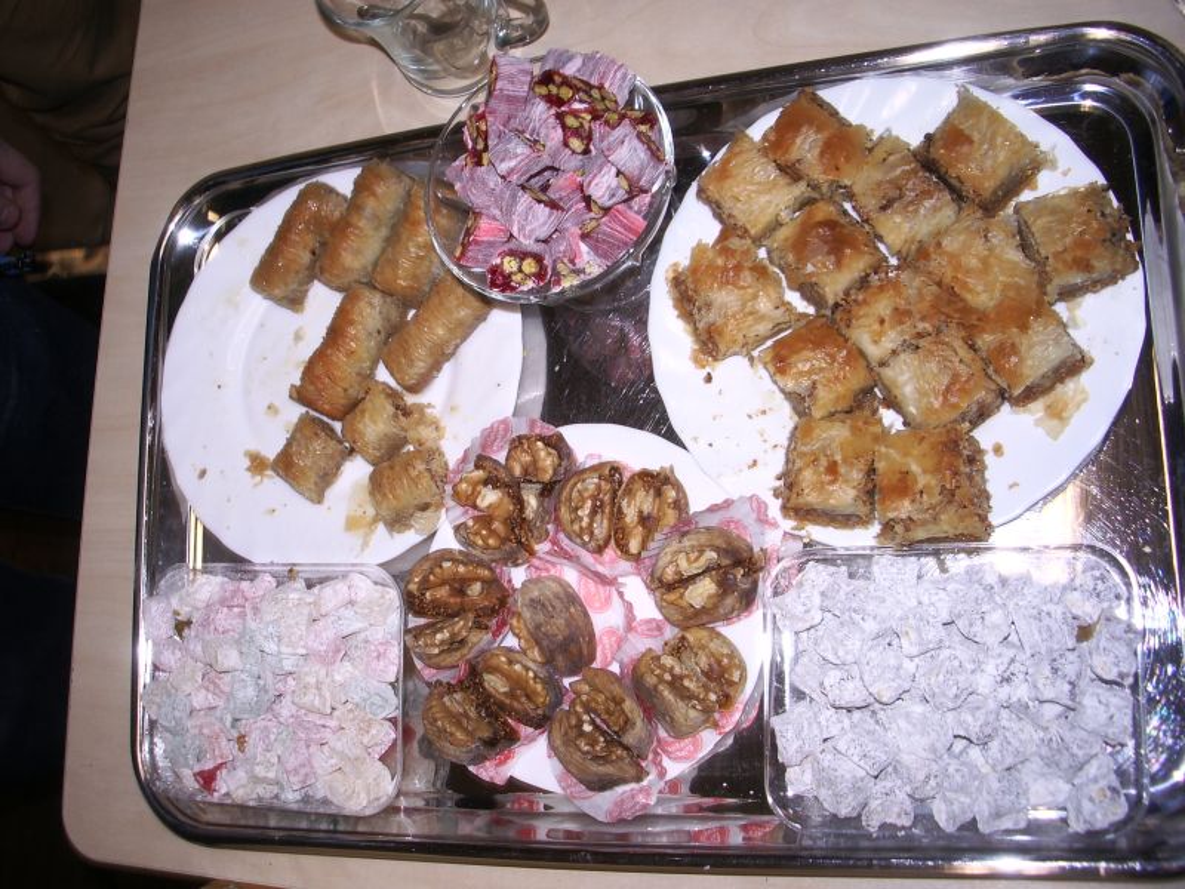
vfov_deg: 40.7
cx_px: 592
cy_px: 444
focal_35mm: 35
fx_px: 1198
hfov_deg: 52.6
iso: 50
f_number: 4.3
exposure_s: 1/40
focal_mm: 5.8
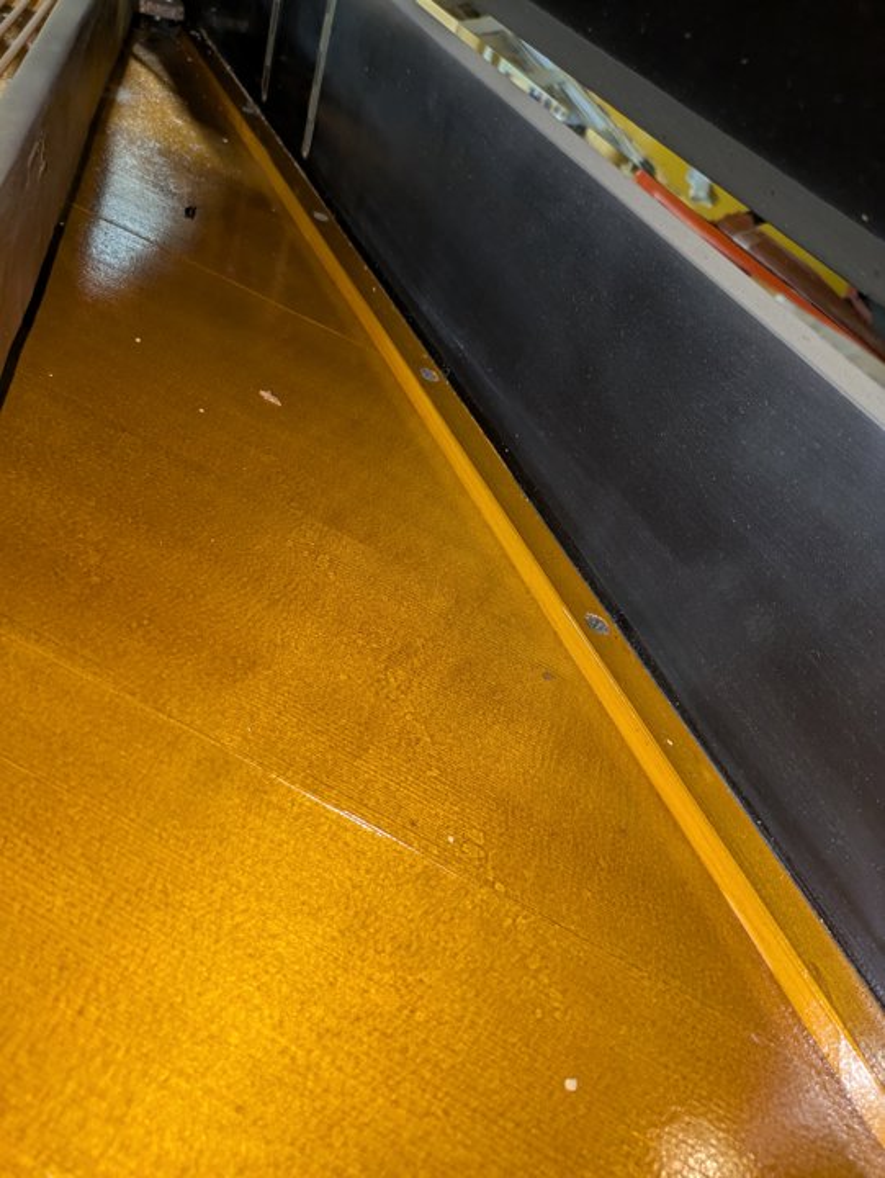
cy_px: 589
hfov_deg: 54.9
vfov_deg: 69.4
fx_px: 851
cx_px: 442
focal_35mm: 25
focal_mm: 5.43
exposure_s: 1/30
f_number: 1.89
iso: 257
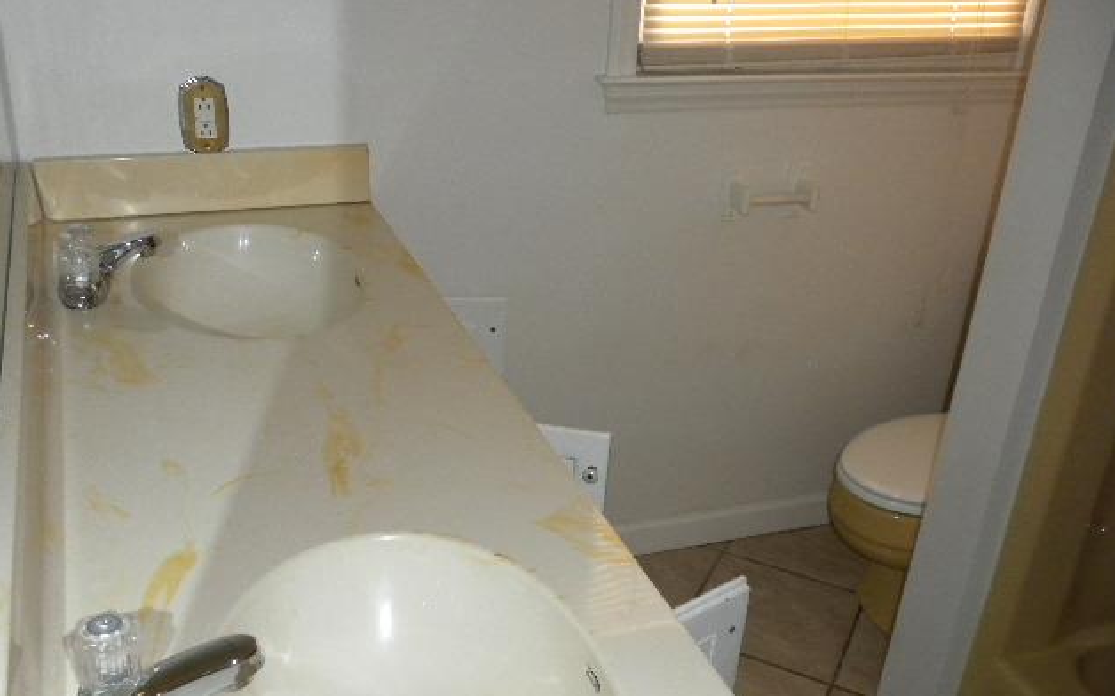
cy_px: 396
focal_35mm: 40
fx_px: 1215
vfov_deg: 31.9
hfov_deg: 49.3
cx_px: 565
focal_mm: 6.6
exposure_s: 1/30
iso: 400
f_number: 3.5
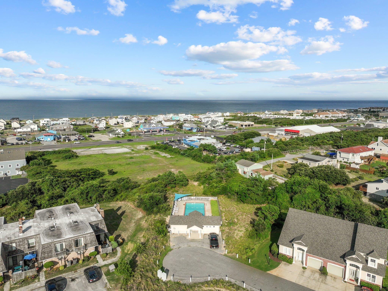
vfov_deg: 56.8
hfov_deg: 71.6
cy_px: 146
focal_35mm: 24
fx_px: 269
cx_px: 194
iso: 100
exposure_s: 1/8000
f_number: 2.8
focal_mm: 12.29
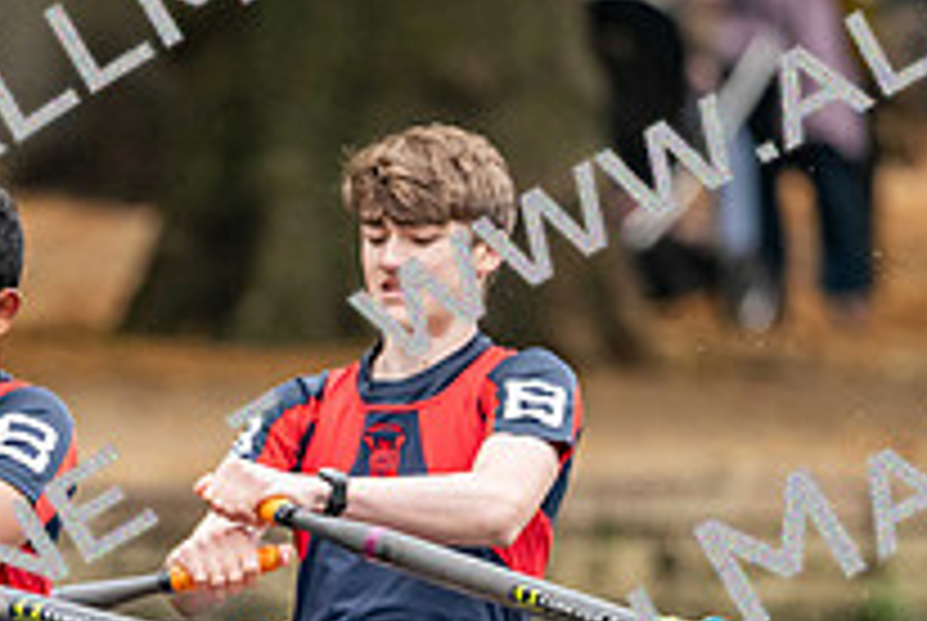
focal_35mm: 1125
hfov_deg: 1.8
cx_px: 22
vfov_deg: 1.2
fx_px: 29010
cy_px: 434
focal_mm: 400
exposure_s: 1/2500
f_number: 4.5
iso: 3600
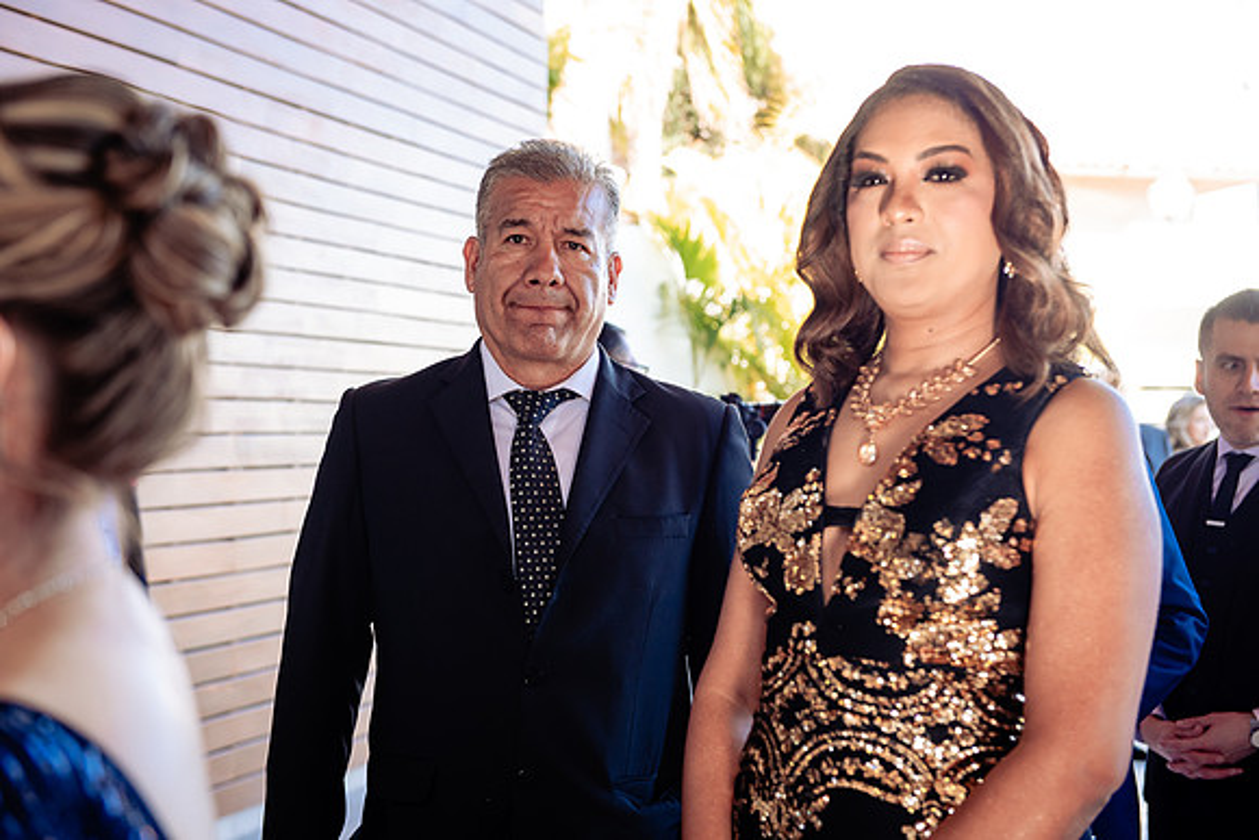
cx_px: 630
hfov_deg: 35.6
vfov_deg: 24.2
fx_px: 1959
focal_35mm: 56
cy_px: 420
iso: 400
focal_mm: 56
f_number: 4
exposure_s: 1/125
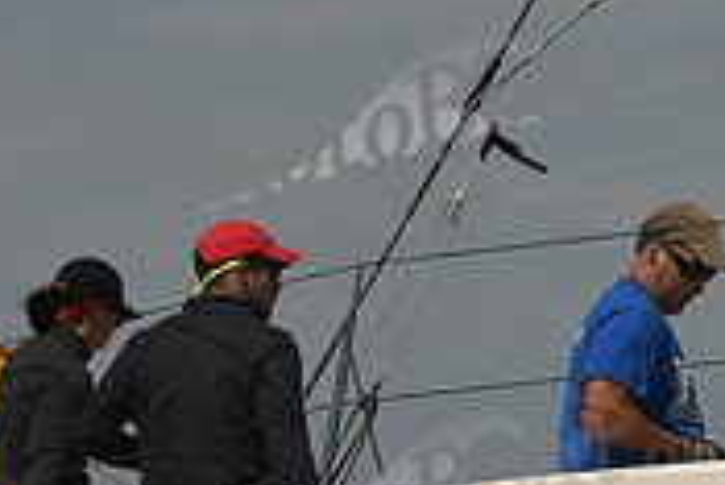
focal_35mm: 696
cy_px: 653
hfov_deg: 3.0
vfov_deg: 2.0
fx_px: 14028
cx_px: 953
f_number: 10
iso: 250
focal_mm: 210
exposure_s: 1/1000
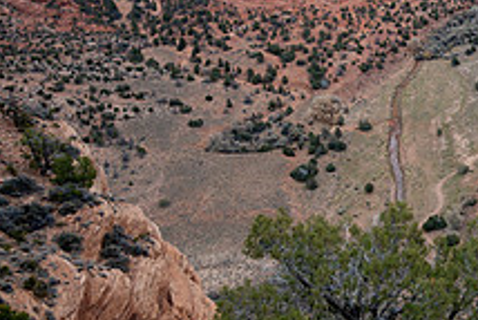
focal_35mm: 69
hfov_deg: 26.2
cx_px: 567
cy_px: 65
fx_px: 917
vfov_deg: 19.6
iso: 400
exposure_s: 1/640
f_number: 4.5
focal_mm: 25.5
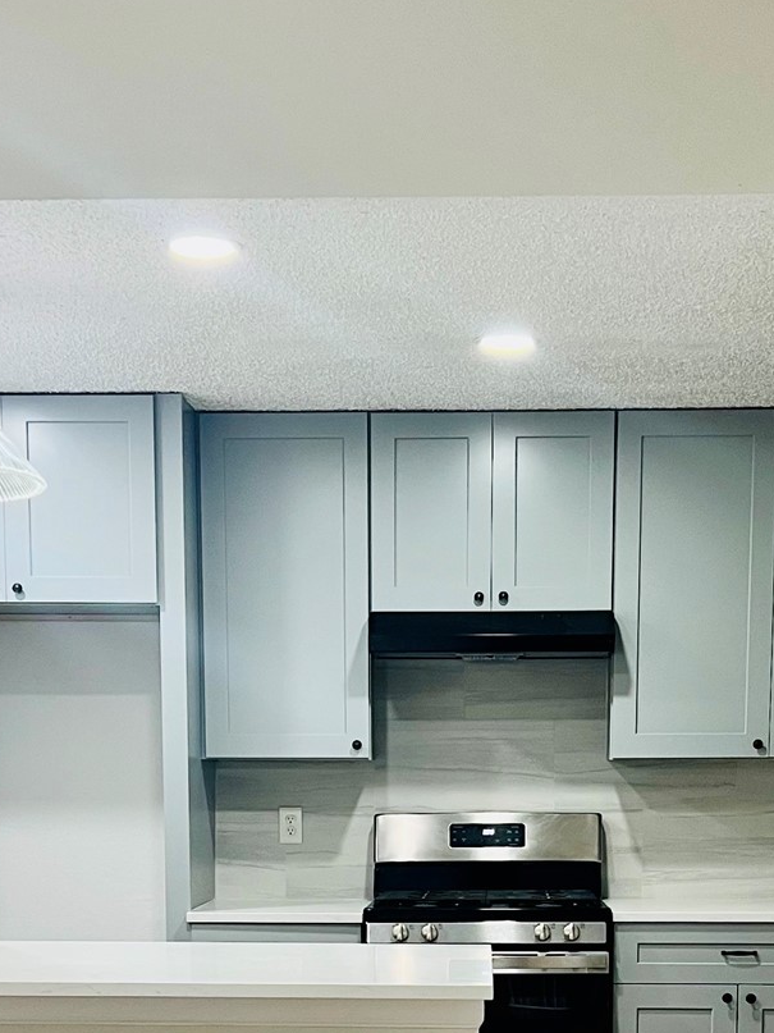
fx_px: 1968
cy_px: 988
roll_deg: -0.5
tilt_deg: -6.8
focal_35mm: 66
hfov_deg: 22.2
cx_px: 431
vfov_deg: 28.0
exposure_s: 1/60
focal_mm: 5.7
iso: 100
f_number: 1.5
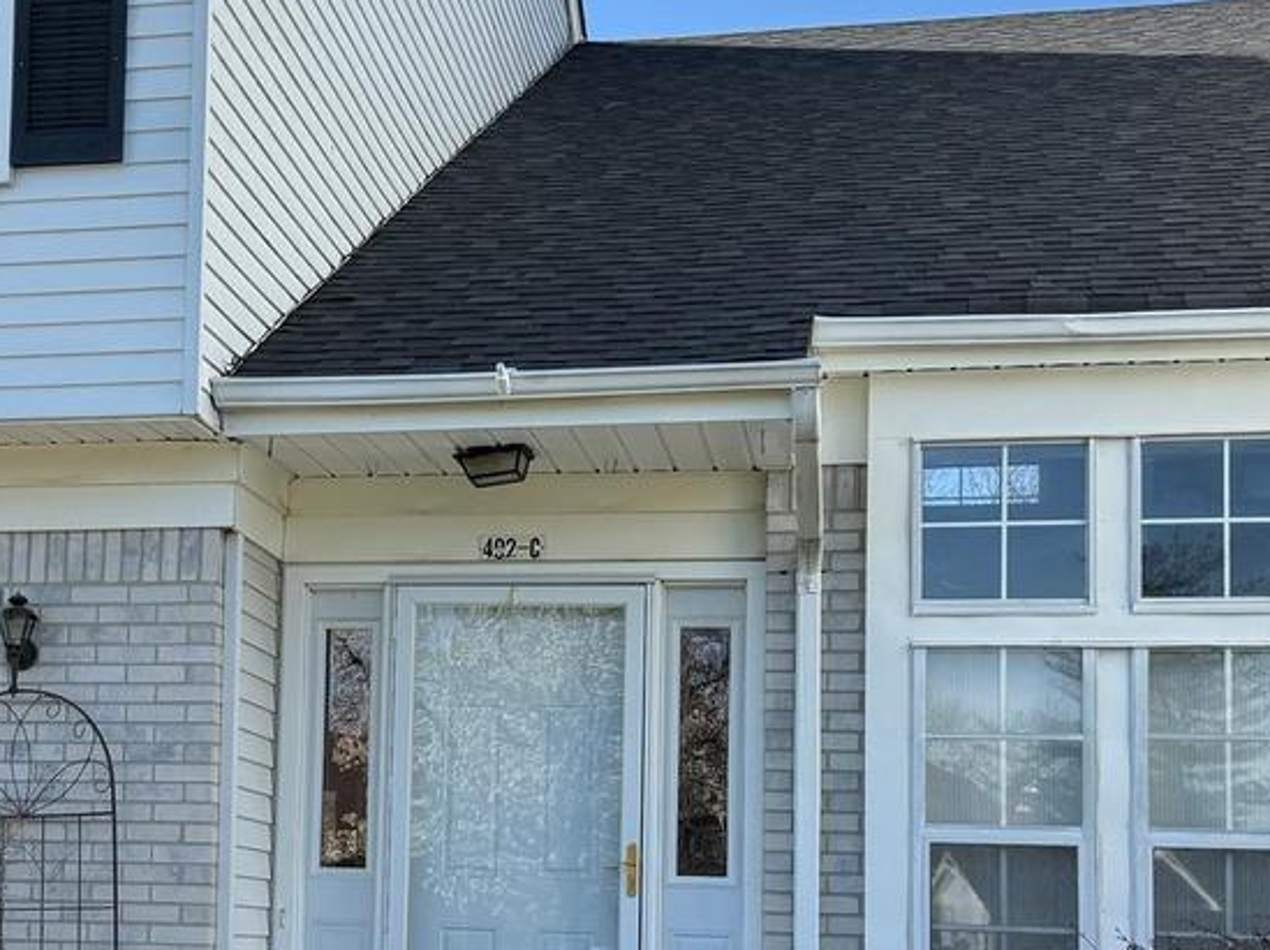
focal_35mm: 63
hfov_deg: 30.1
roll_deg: -1.8
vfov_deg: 23.1
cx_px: 285
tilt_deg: +5.4
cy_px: 700
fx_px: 2310
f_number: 1.78
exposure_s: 1/2907
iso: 100
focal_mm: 6.76
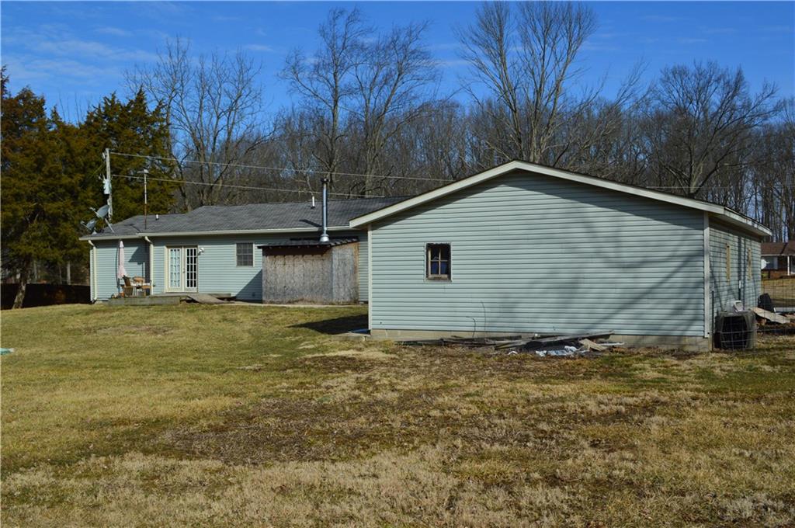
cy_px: 264
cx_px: 398
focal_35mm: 39
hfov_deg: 49.6
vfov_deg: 34.1
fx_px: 860
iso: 360
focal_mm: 26
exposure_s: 1/500
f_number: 11
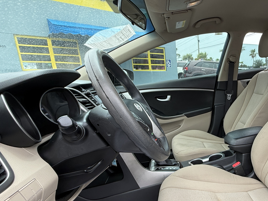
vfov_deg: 54.6
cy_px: 118
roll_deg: +0.1
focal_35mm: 25
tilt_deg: -12.2
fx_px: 194
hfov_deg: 61.8
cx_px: 225
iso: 50
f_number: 2.2
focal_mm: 2.22
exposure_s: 1/284
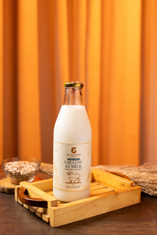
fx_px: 327
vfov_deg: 39.6
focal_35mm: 50
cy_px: 118
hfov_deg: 27.0
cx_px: 78
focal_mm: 50
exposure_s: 1/250
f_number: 2.8
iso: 800
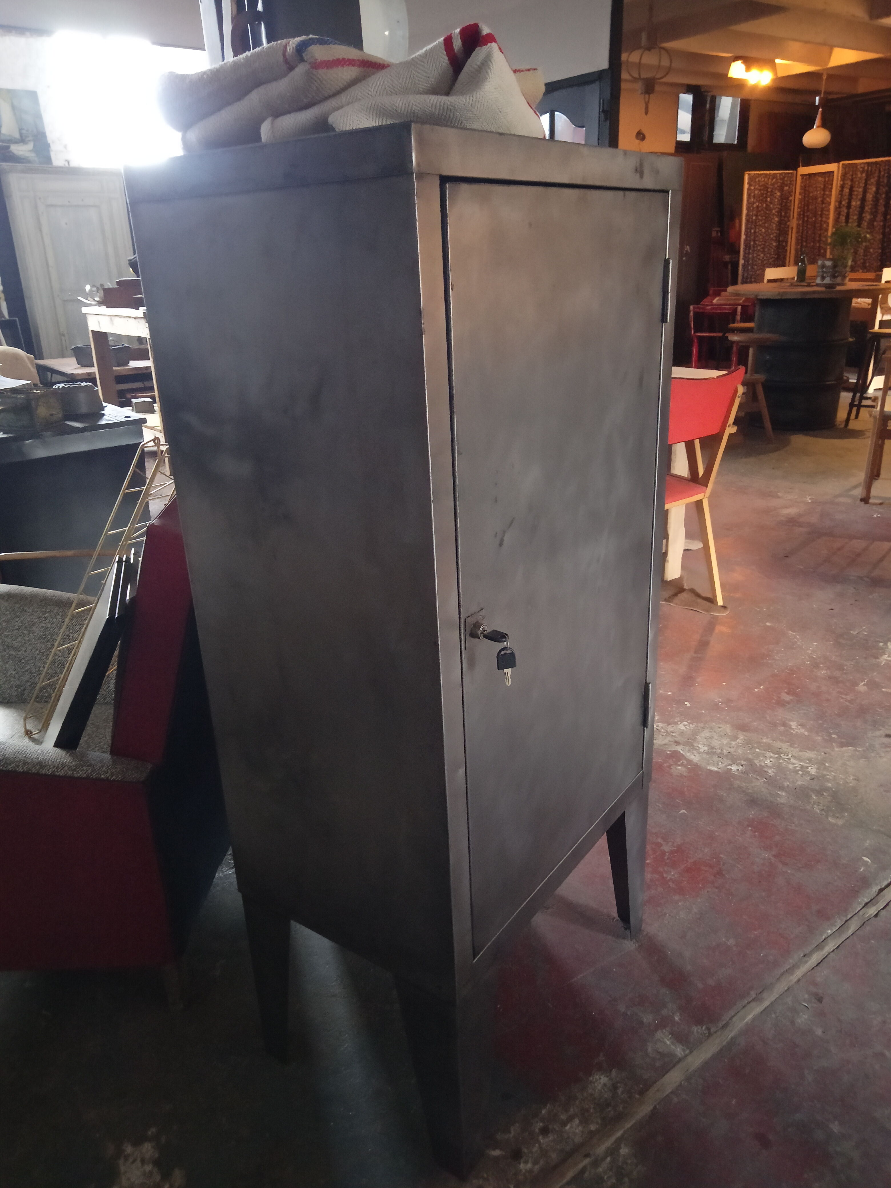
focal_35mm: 26
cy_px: 594
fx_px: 892
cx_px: 446
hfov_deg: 53.1
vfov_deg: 67.3
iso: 1249
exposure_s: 1/20
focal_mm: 3.46
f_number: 2.2
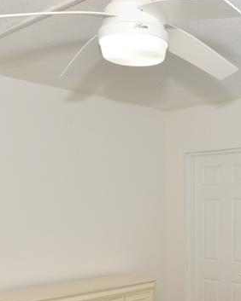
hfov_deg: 29.8
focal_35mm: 49
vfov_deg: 35.4
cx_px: 204
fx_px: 437
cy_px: 281
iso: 800
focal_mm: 12
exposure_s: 1/80
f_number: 11
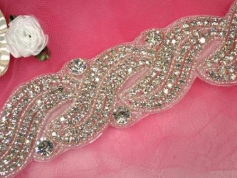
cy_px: 88
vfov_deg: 18.4
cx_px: 120
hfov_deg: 24.4
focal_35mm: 80
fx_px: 547
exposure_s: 1/90
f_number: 4.4
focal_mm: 13.7
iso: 80
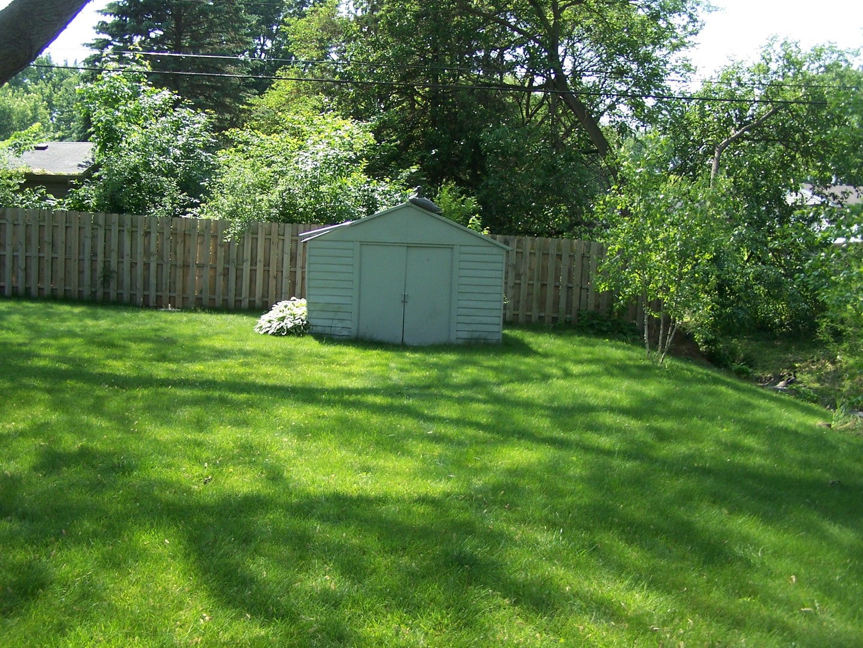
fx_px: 947
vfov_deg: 37.7
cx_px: 432
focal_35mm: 38
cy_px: 324
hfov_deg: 49.0
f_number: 2.8
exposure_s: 1/400
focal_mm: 6.3
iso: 80
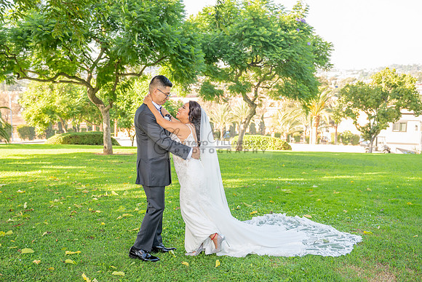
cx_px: 198
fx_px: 423
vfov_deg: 36.8
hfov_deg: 53.0
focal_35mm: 36
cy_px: 142
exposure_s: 1/200
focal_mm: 32
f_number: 3.5
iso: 200
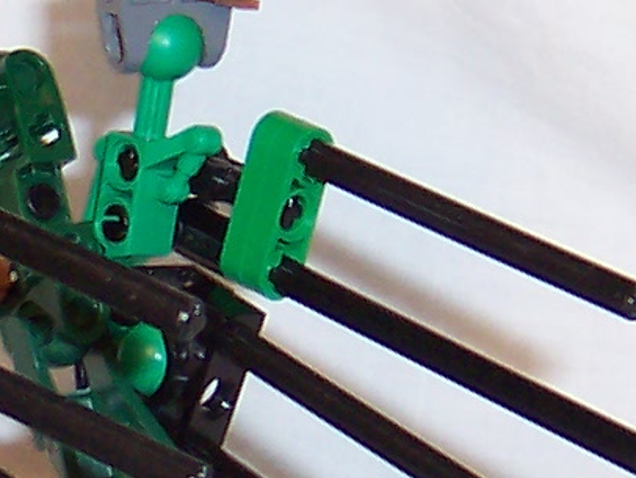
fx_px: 3309
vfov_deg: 8.3
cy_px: 191
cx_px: -50
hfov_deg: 10.8
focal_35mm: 180
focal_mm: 5.6
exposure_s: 1/60
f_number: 2.8
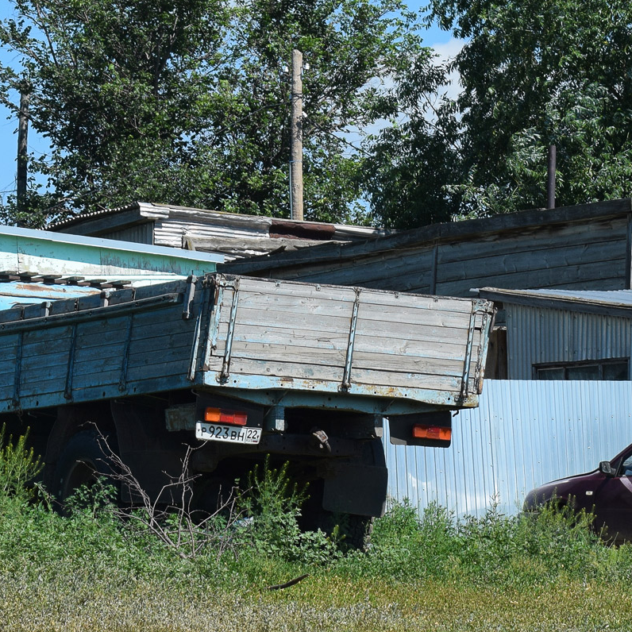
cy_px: 315
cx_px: 181
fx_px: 2182
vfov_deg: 16.5
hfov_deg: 16.4
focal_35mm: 106
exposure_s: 1/400
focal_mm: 55
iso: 200
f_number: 10
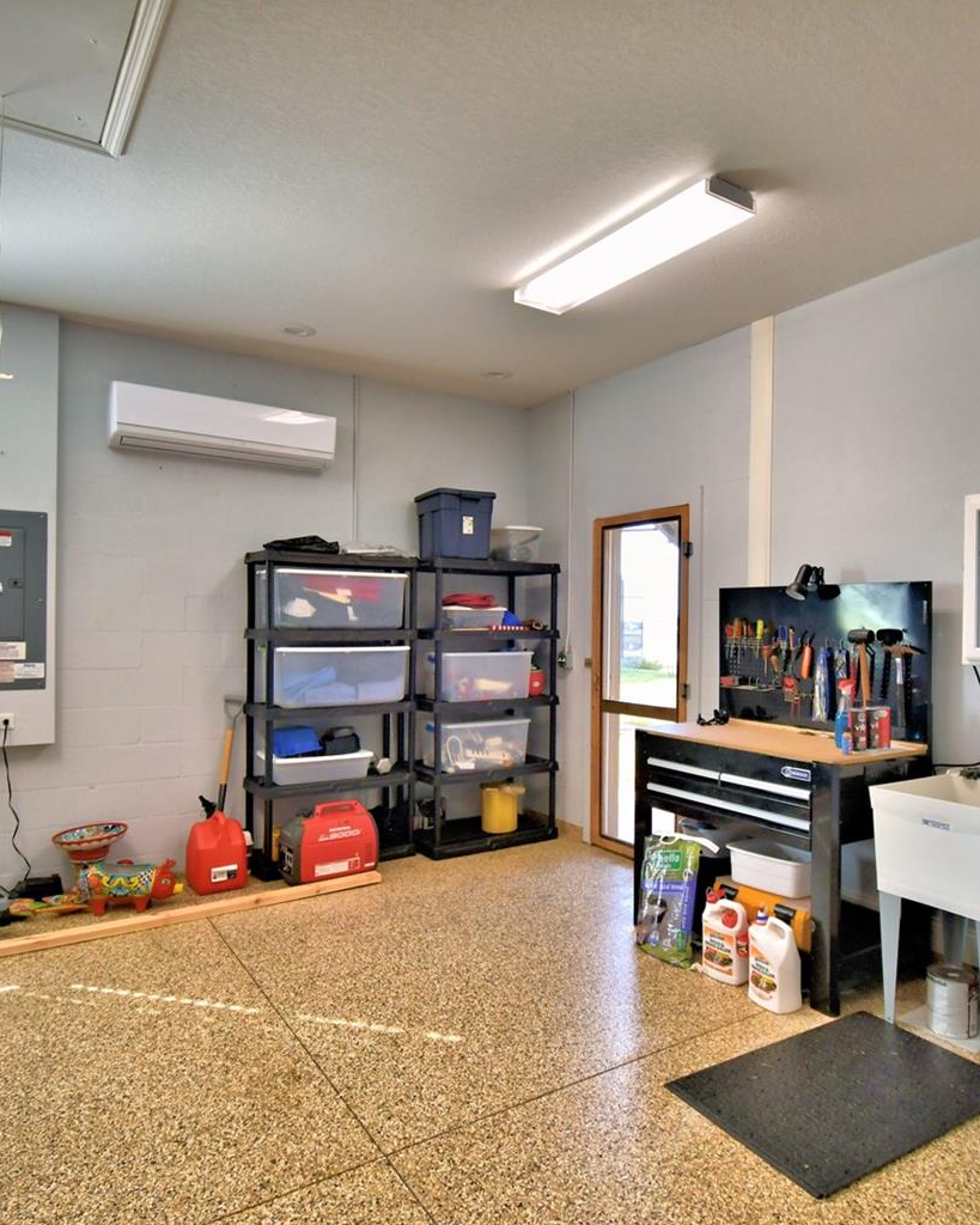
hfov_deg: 62.7
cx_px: 577
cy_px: 633
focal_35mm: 22
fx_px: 798
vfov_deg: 75.0
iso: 400
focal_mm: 10
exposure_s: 1/100
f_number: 4.5
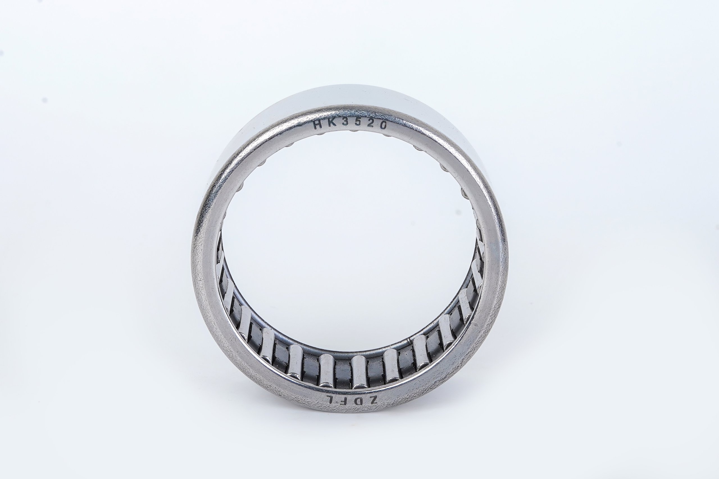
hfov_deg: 39.6
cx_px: 360
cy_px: 240
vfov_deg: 27.0
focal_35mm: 50
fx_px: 999
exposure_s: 1/160
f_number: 16
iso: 100
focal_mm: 50
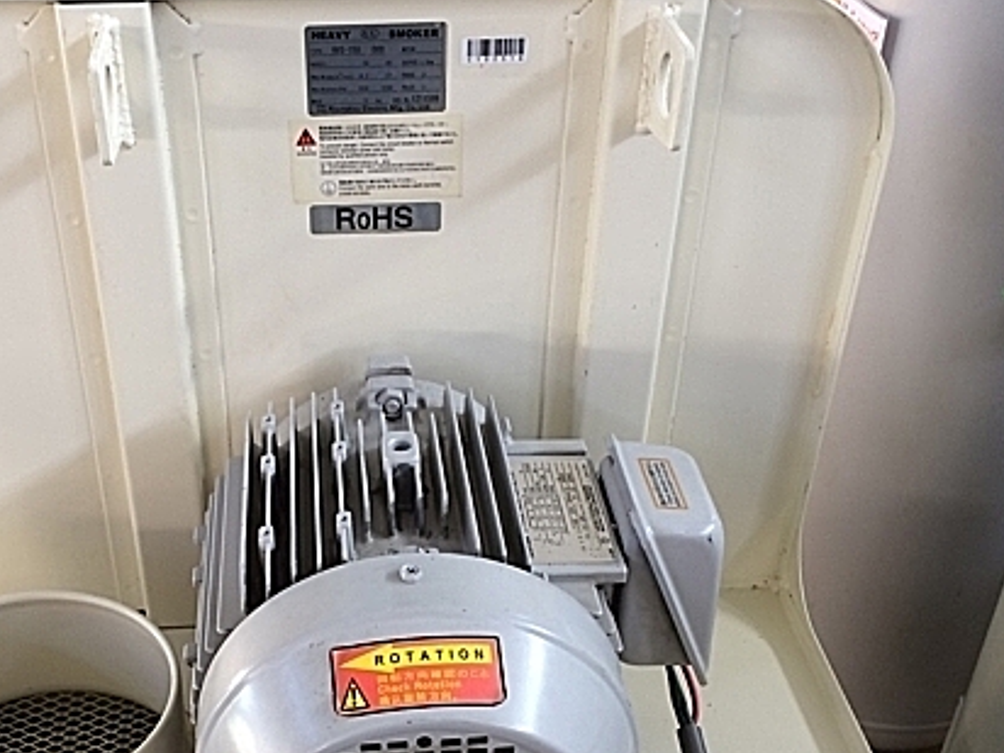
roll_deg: -0.3
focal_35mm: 45
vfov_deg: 31.8
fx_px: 1305
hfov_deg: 41.8
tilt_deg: -37.7
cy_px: 536
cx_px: 387
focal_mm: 4.15
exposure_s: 1/30
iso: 40
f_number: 2.2
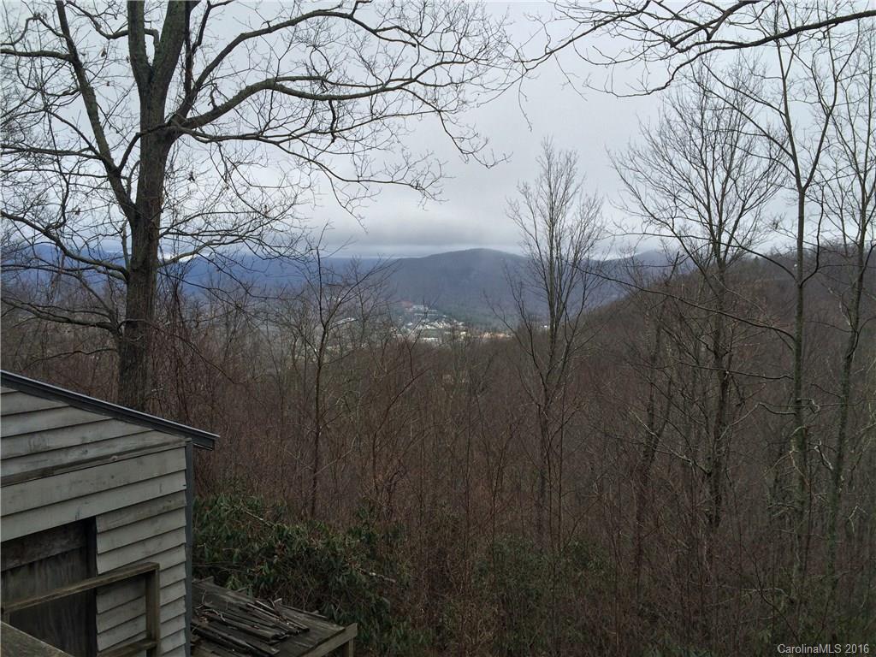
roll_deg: -0.2
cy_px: 328
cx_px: 438
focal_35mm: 29
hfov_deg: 61.7
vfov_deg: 48.2
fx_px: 734
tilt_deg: -4.6
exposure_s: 1/1080
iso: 32
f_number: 2.2
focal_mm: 4.15
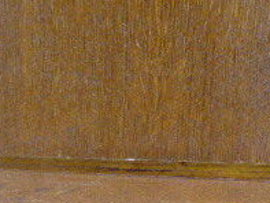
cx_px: 137
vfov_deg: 11.1
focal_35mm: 130
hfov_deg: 15.2
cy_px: -64
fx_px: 1015
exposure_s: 1/60
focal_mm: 6.9
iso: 800
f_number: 3.9
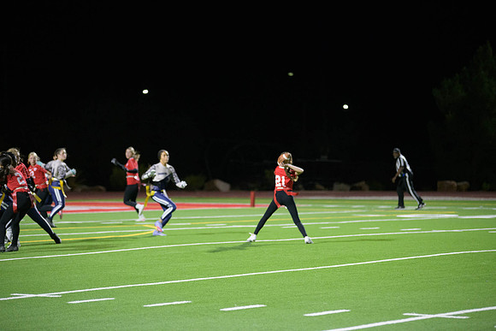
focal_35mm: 135
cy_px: 166
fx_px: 1860
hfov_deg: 15.2
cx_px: 248
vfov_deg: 10.2
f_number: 2.8
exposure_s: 1/640
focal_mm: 135
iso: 5000
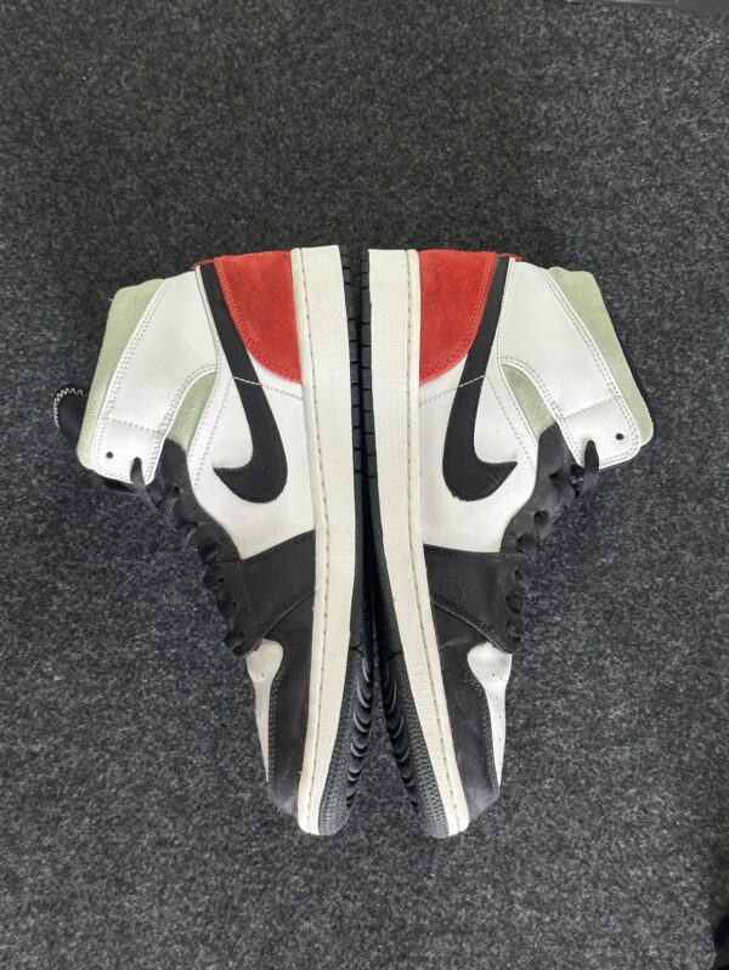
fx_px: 1347
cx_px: 364
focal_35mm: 48
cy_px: 485
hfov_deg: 30.3
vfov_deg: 39.6
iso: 125
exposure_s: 1/50
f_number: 1.78
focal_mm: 6.86
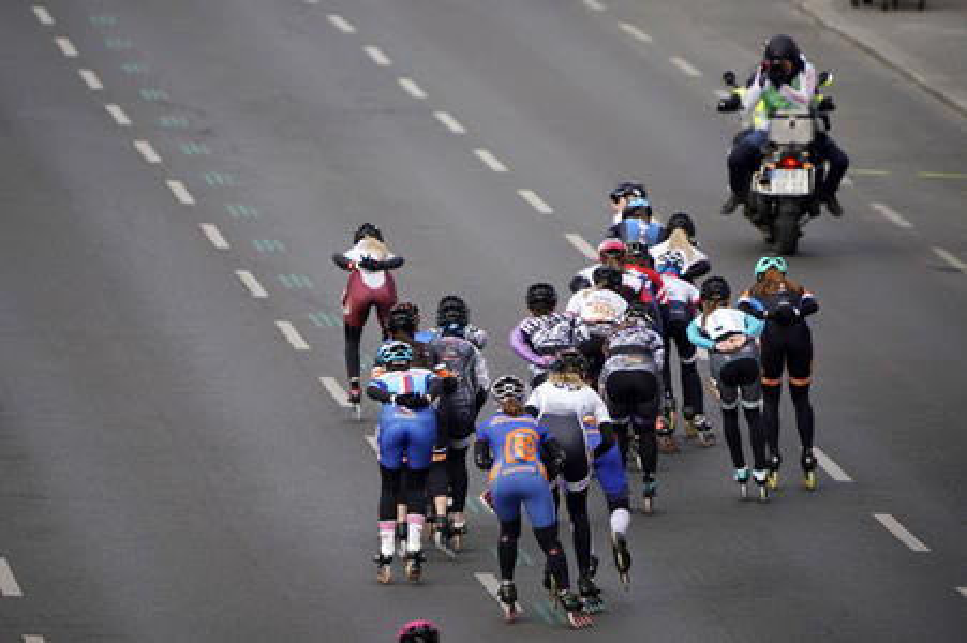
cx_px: 484
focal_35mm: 600
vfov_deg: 2.3
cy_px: 322
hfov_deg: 3.4
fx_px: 16104
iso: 640
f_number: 6.3
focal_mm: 600
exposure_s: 1/1000
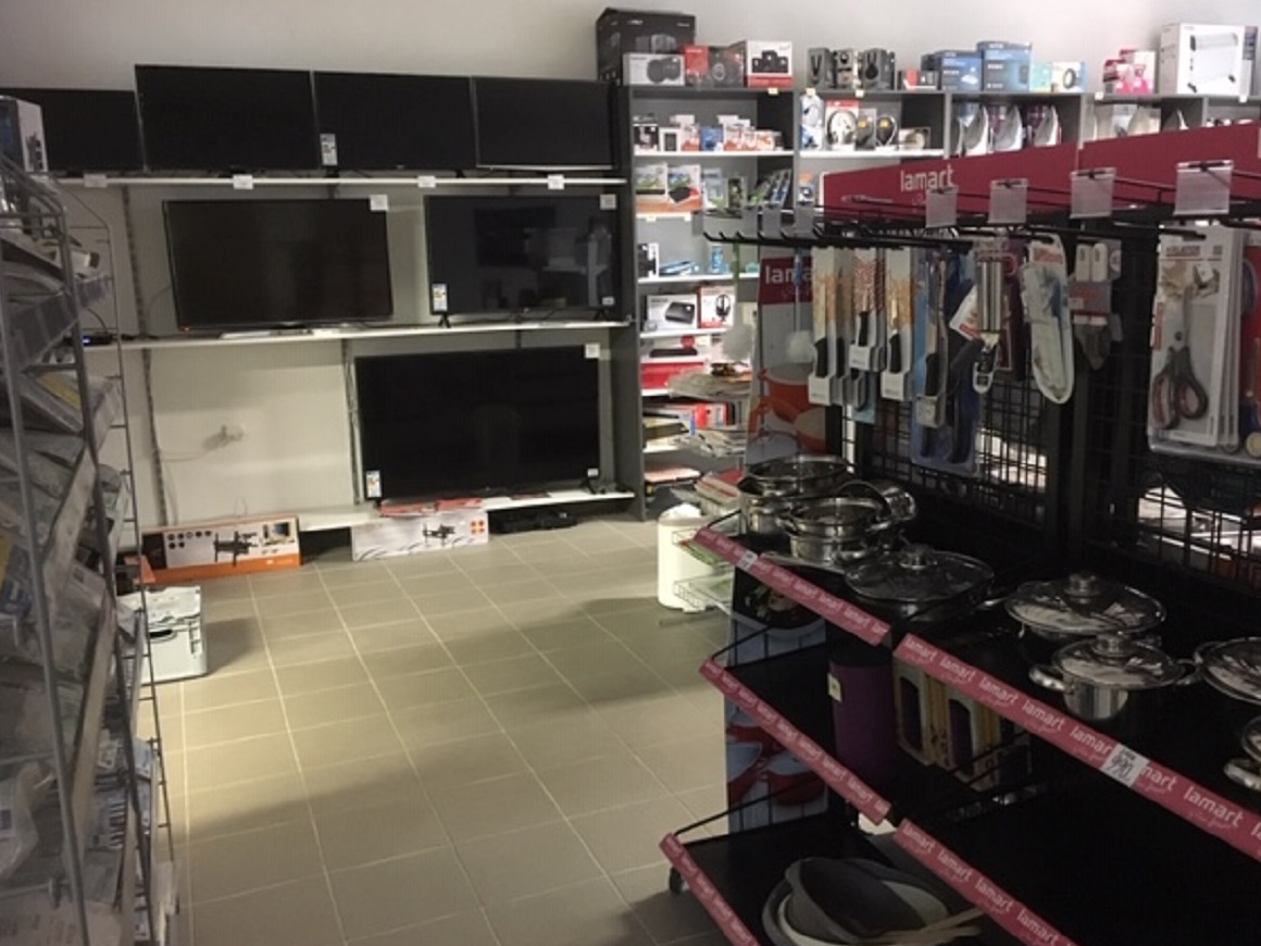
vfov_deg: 45.4
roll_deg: +2.1
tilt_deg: -10.4
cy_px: 480
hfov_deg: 58.3
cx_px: 638
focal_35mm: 31
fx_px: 1129
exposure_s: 1/17
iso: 320
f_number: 2.2
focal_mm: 4.15
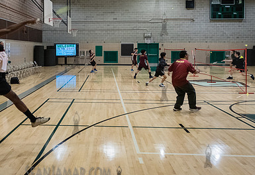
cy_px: 57
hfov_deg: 49.4
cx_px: 84
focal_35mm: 38
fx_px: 272
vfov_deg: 35.3
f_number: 3.5
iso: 8000
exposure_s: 1/400
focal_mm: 24
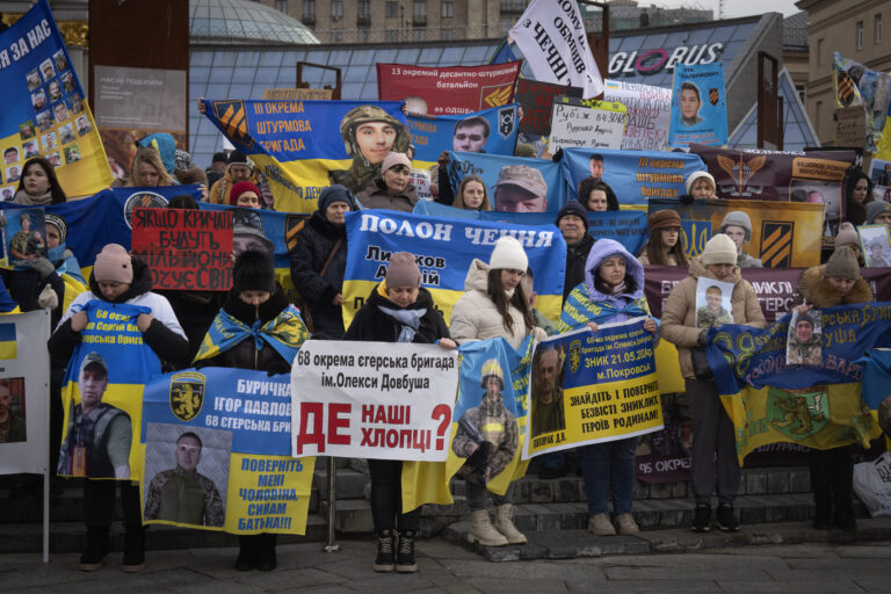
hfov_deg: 28.8
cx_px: 446
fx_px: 1732
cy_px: 297
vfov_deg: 19.5
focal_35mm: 70
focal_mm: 70
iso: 1000
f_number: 6.3
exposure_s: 1/1000
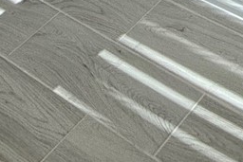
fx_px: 615
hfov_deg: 17.9
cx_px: 439
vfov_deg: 9.3
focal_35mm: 91
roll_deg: +5.9
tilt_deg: -13.3
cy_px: -405
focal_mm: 2.22
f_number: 2.2
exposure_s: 1/190
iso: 50
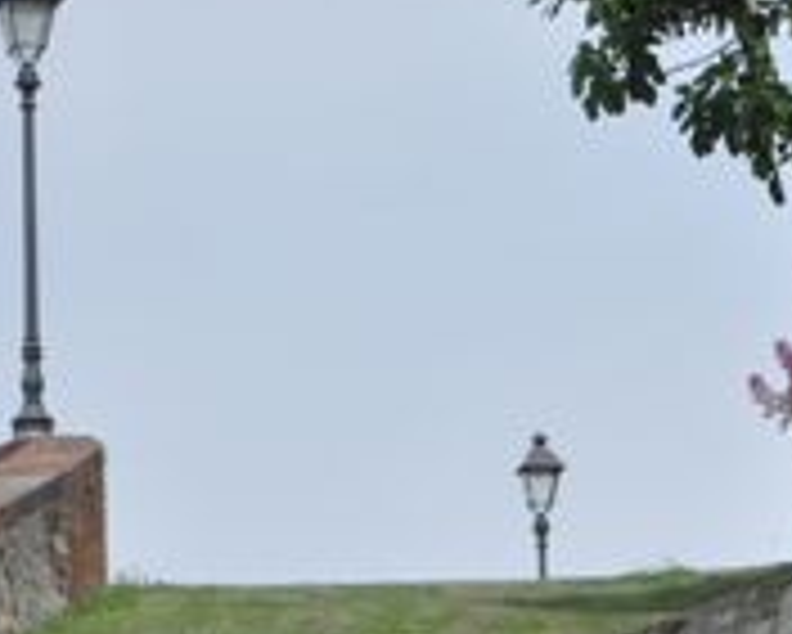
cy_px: 540
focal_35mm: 280
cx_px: 765
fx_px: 6567
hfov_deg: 6.9
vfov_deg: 5.5
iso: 2000
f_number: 10
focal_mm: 70
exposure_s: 1/1600
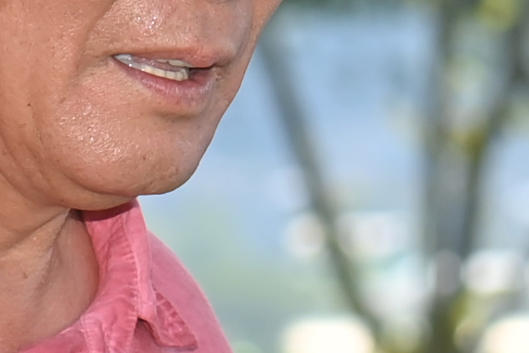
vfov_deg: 1.9
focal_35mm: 742
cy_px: 352
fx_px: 10902
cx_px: 1316
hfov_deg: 2.8
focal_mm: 110
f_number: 6.3
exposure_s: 1/400
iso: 200
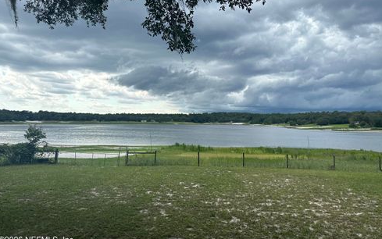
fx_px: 271
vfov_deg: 47.6
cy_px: 107
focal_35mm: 26
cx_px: 193
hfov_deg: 70.4
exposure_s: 1/1664
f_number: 1.78
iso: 80
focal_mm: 6.86
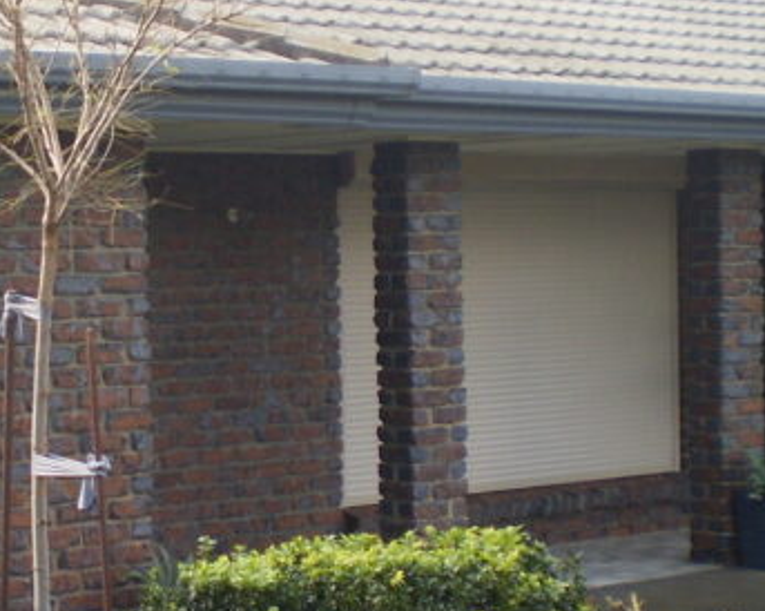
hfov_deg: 18.2
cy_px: 406
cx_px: 176
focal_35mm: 105
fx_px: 2376
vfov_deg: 14.6
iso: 64
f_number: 3.1
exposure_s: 1/250
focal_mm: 6.3
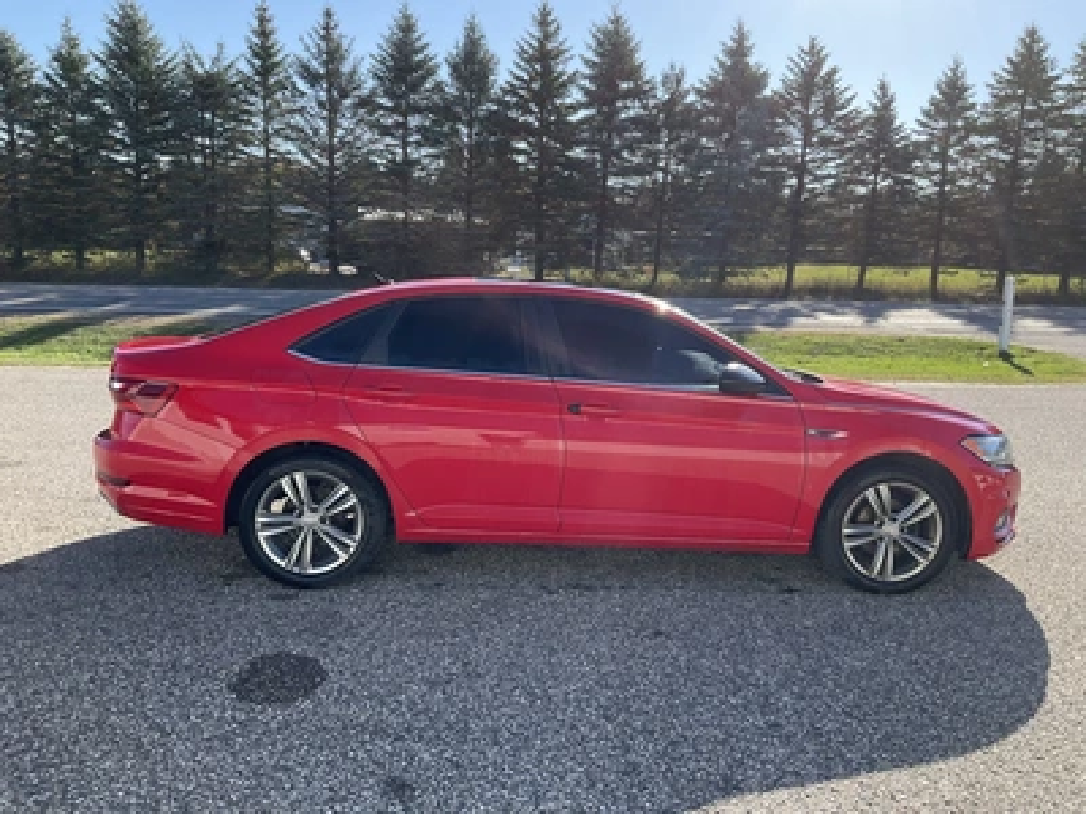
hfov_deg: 61.7
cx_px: 543
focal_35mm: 29
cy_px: 407
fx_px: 910
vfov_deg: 48.2
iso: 25
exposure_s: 1/620
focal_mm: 3
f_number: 1.8
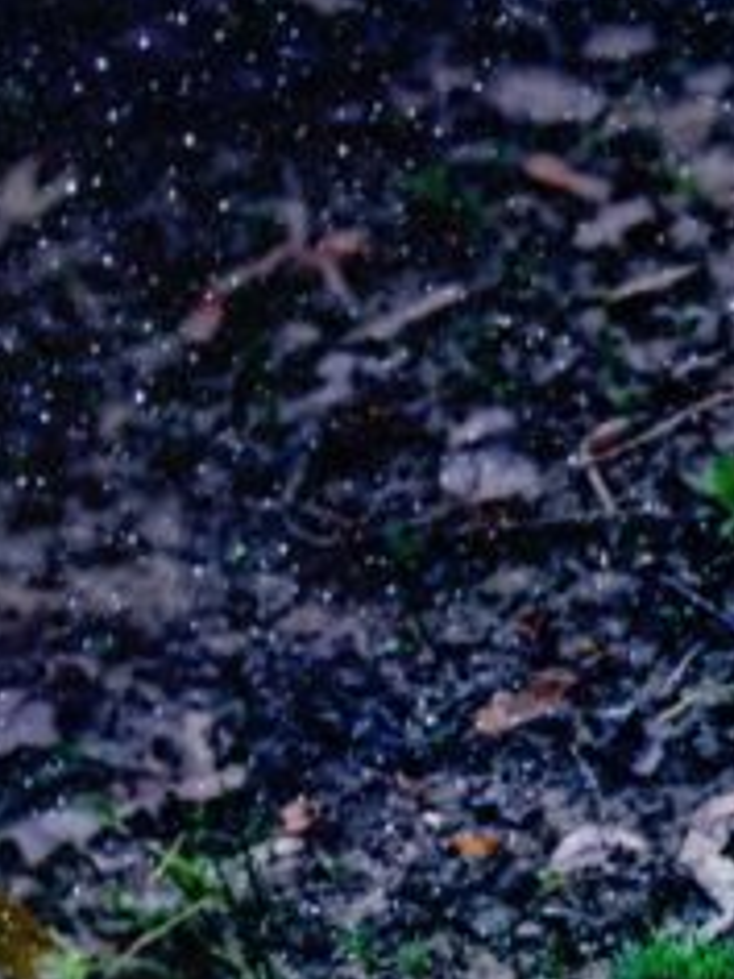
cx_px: 1294
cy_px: 1983
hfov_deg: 11.0
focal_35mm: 126
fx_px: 3562
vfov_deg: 13.4
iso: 32
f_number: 2.2
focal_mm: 4.15
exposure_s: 1/50
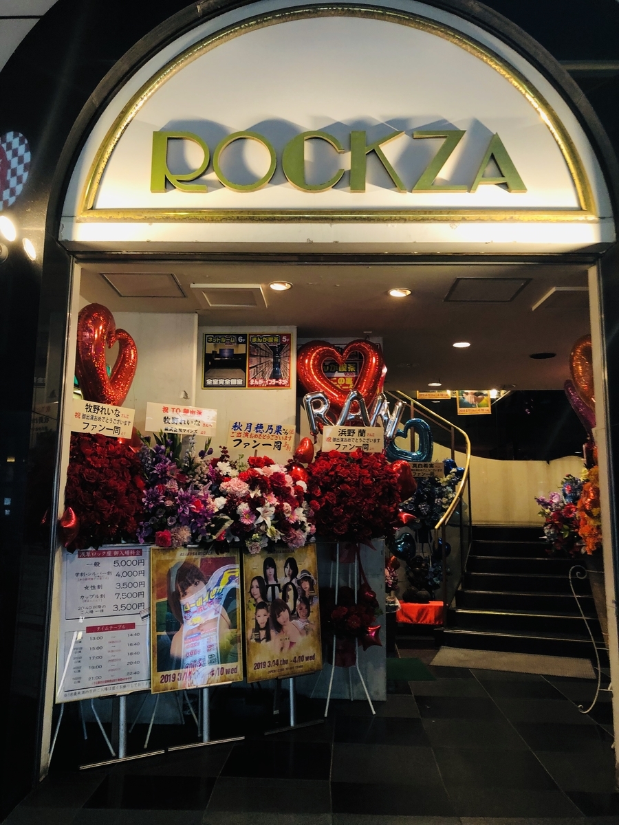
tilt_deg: +11.9
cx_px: 310
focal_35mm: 28
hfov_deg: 49.7
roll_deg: -0.1
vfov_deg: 63.4
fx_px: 668
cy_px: 412
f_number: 1.8
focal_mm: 3.99
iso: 40
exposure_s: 1/17
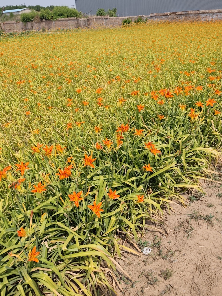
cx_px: 107
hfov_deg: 54.9
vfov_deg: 69.4
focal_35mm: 25
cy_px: 148
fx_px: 214
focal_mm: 5.84
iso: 50
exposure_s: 1/3450
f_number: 1.6
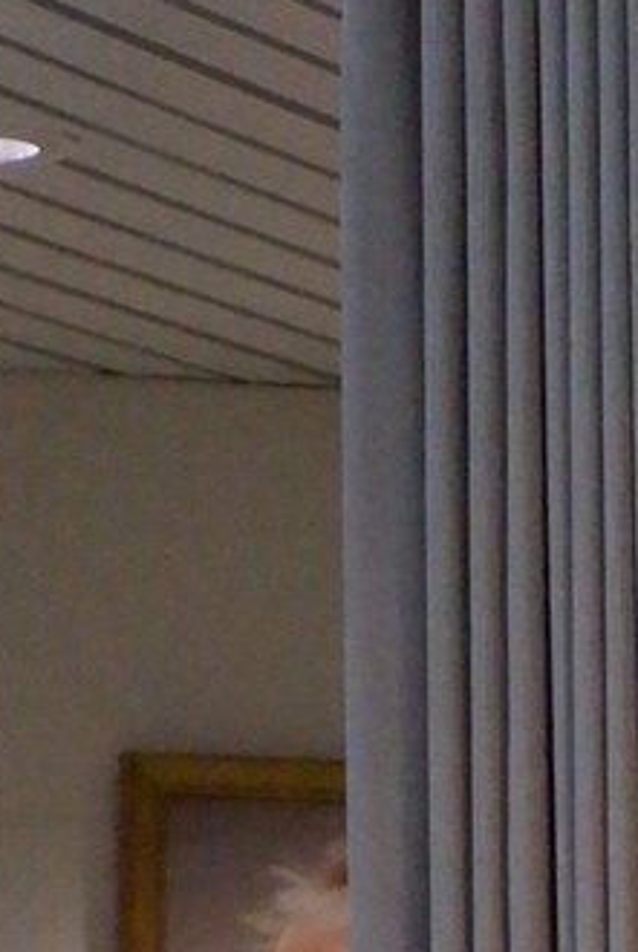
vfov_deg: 4.9
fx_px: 10917
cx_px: 1054
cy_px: 1722
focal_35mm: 412
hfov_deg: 3.3
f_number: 5.6
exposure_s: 1/200
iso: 6400
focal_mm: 45
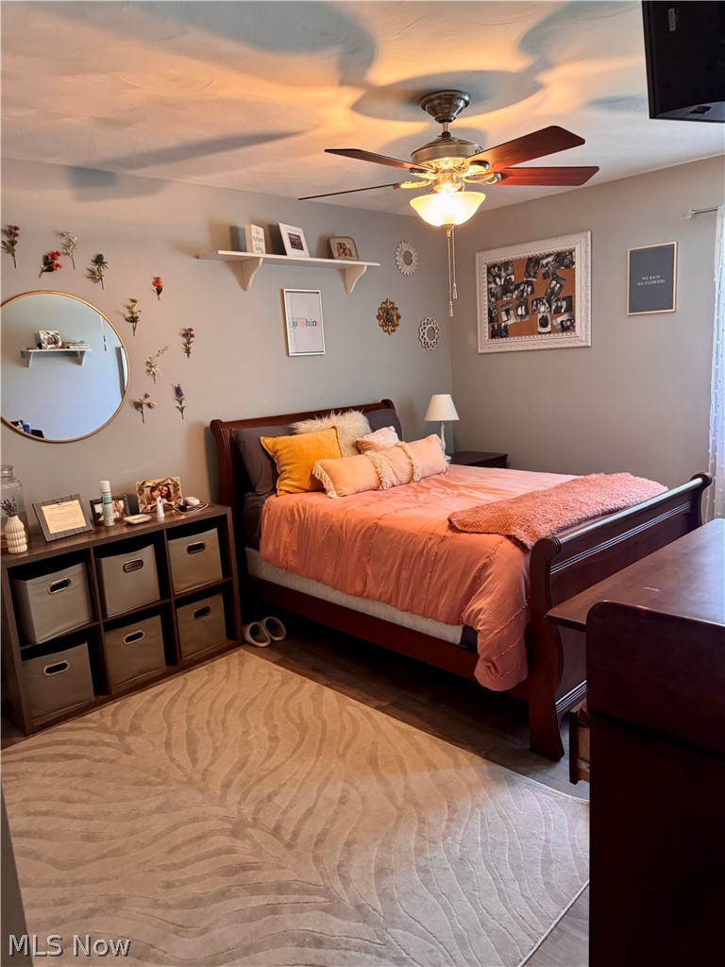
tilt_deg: -9.7
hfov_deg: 56.8
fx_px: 670
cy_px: 484
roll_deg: +2.7
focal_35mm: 24
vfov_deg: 71.6
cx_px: 362
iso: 500
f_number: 1.78
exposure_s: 1/60
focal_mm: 6.76
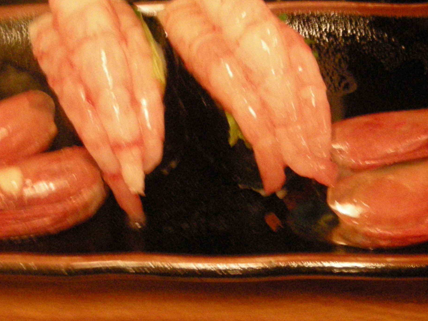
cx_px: 181
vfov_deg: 17.9
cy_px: 100
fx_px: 1014
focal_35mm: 82
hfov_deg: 23.8
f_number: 3.2
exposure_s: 1/8
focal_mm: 7.9
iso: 616
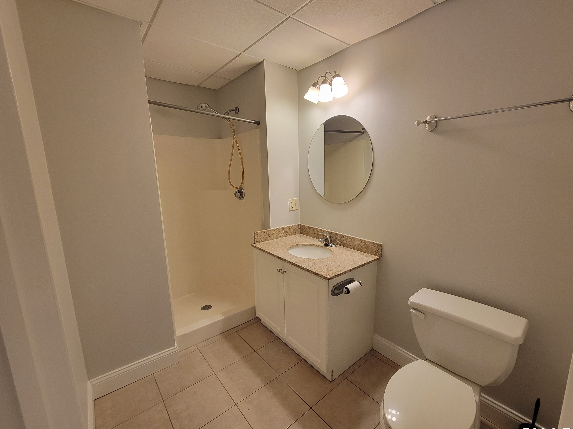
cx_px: 305
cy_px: 213
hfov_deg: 101.9
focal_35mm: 14
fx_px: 232
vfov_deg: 85.7
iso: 200
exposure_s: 1/60
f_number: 2.2
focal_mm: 2.2
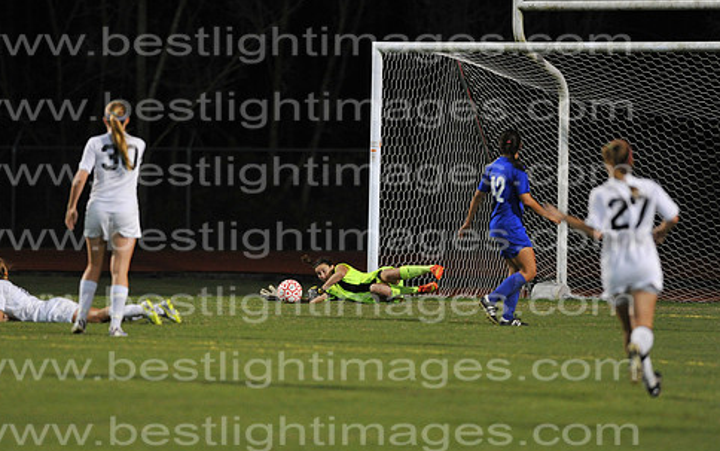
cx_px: 302
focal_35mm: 366
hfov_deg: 5.7
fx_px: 7185
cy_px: 272
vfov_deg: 3.6
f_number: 3.2
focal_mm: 300
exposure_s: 1/400
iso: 5000
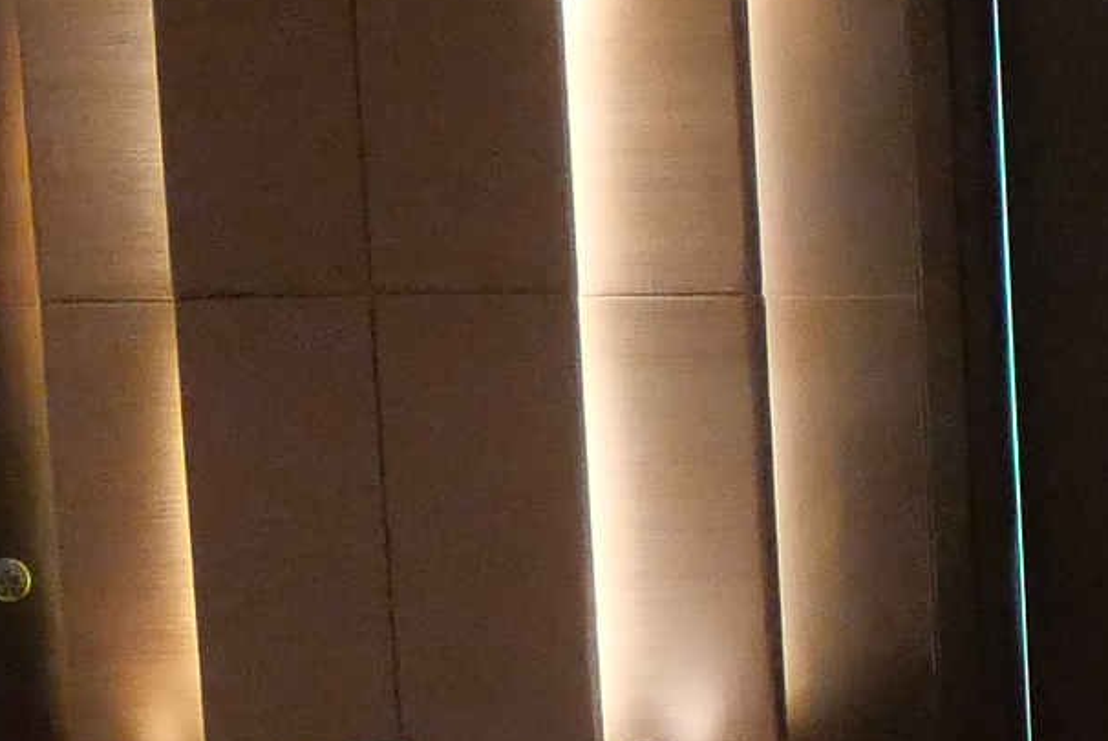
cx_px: 2331
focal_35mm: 147
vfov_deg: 8.8
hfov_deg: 12.1
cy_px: 1539
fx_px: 4527
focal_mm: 12
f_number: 4.5
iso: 3200
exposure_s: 1/160
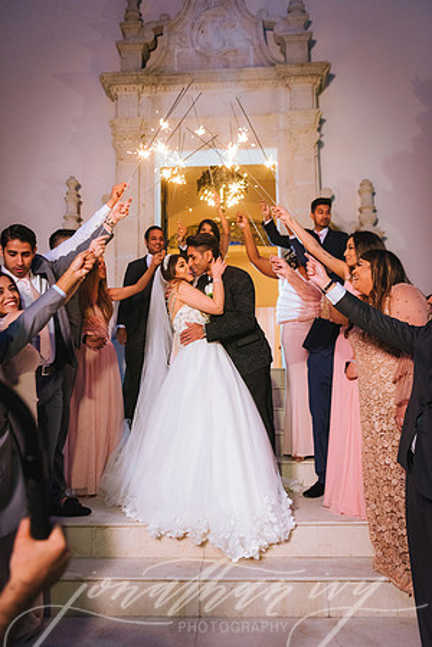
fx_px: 522
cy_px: 324
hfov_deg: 45.0
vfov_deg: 63.7
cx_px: 216
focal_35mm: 29
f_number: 2.8
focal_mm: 29
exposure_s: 1/125
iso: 1600
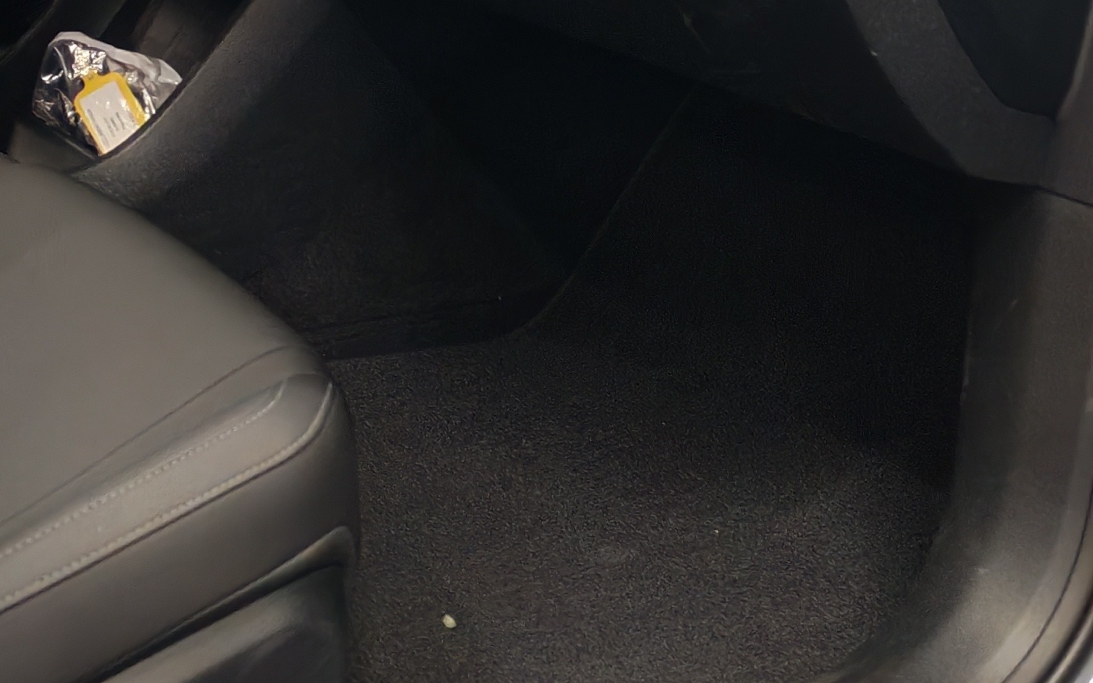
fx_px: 2562
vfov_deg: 14.9
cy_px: -32
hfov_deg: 24.0
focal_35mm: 86
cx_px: 395
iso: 640
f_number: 1.9
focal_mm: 6.12
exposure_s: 1/100
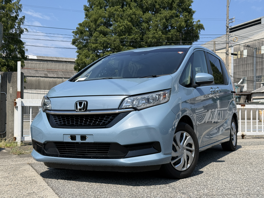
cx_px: 132
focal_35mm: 48
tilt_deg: +2.2
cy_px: 99
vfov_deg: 30.3
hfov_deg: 39.7
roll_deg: +0.5
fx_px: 366
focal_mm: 6.76
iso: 100
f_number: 1.78
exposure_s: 1/7143
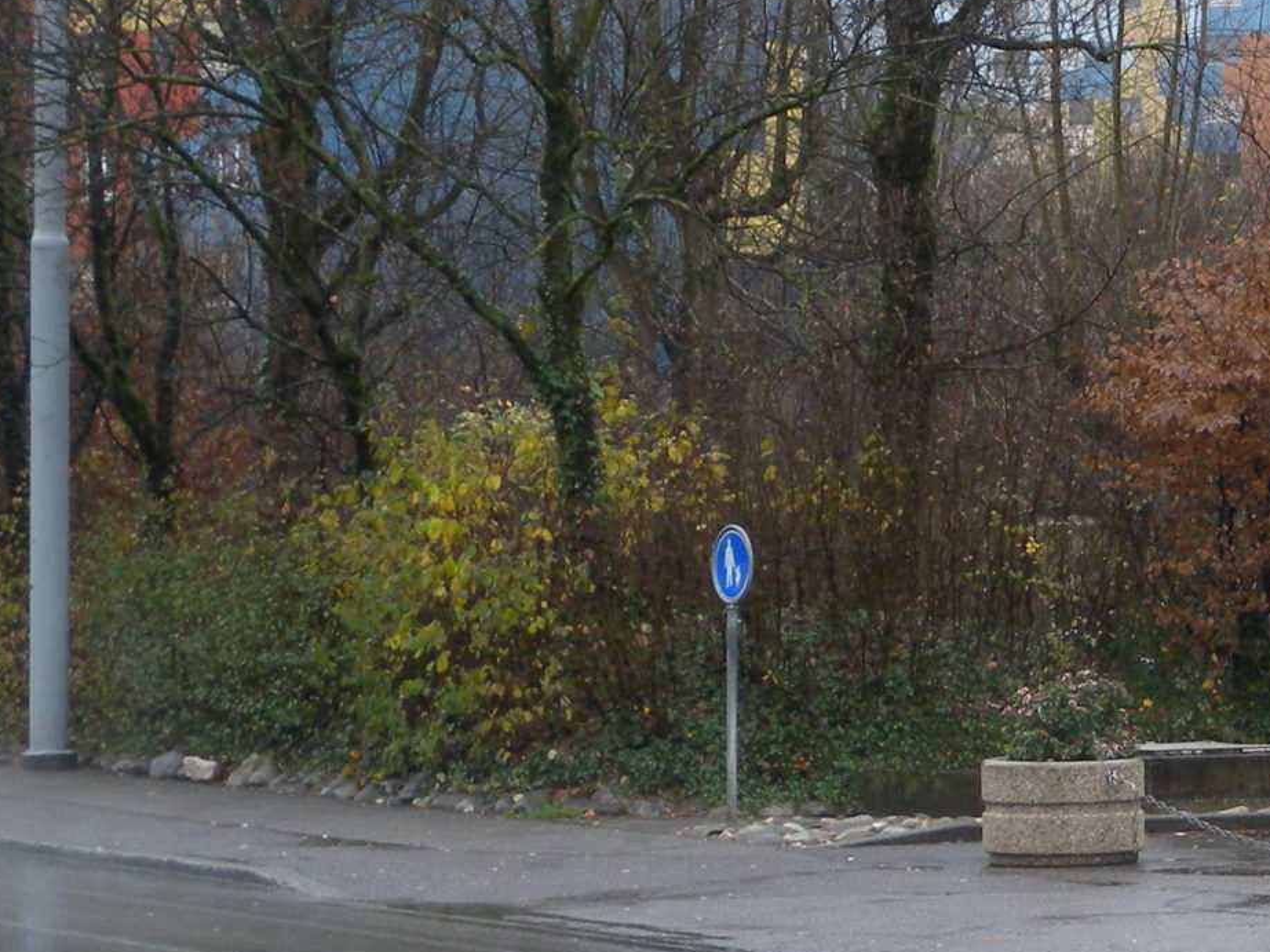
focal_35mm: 175
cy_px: 355
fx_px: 6419
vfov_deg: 8.5
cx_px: 1665
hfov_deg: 11.0
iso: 149
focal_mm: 13.6
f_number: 4.1
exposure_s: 1/59.8
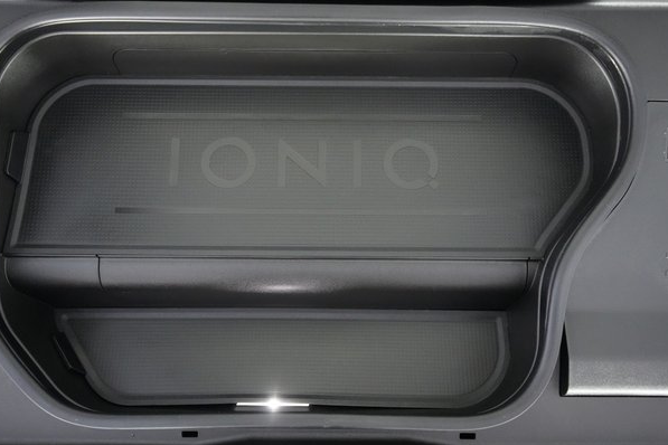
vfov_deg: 43.6
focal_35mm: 30
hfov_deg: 61.9
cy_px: 220
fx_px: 557
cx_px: 326
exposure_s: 1/160
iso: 12800
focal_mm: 28
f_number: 2.8
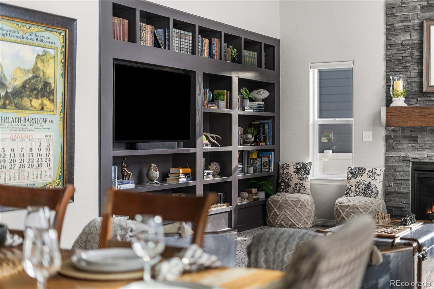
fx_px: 603
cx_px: 217
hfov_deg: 39.6
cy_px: 144
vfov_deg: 27.0
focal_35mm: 50
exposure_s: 1/640
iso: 500
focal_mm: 50
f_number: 1.8
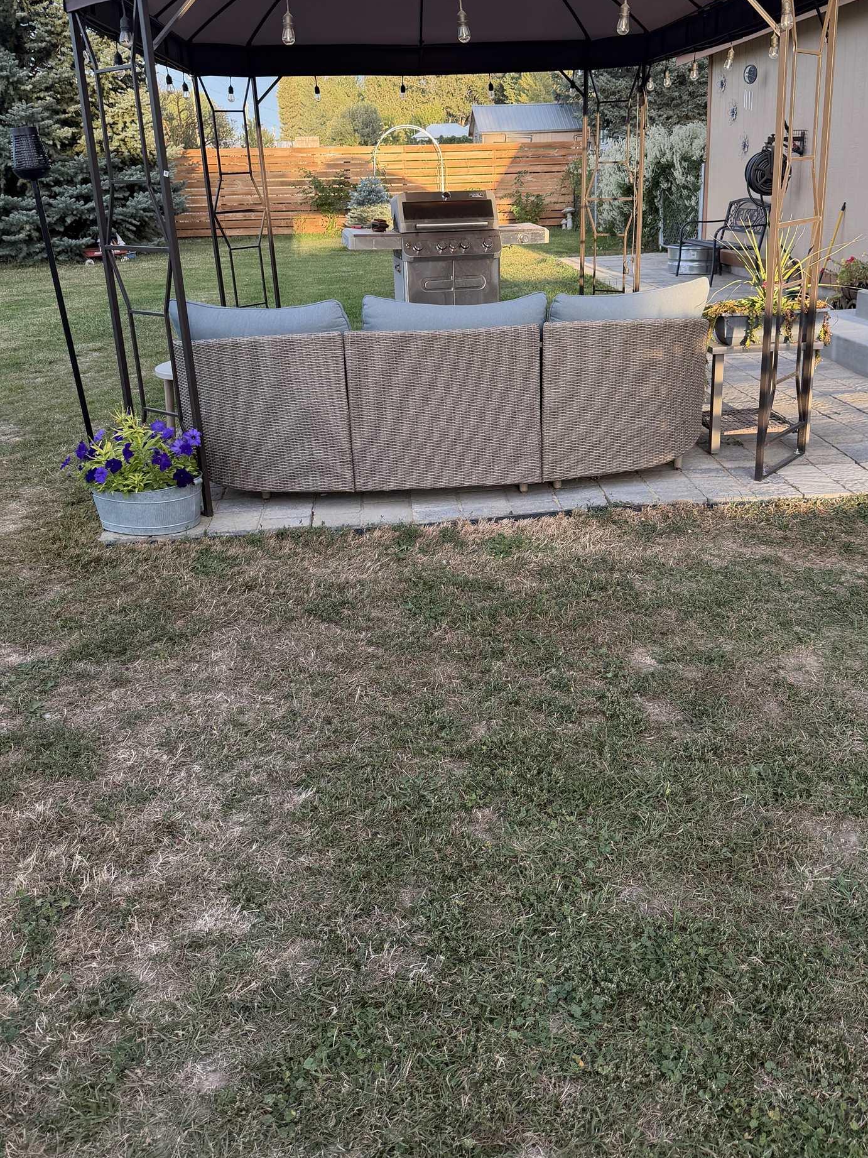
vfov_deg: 59.3
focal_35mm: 30
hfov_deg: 46.7
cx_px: 472
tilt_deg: -14.9
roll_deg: +2.3
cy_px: 439
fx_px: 1003
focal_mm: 6.76
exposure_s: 1/532
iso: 100
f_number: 1.78
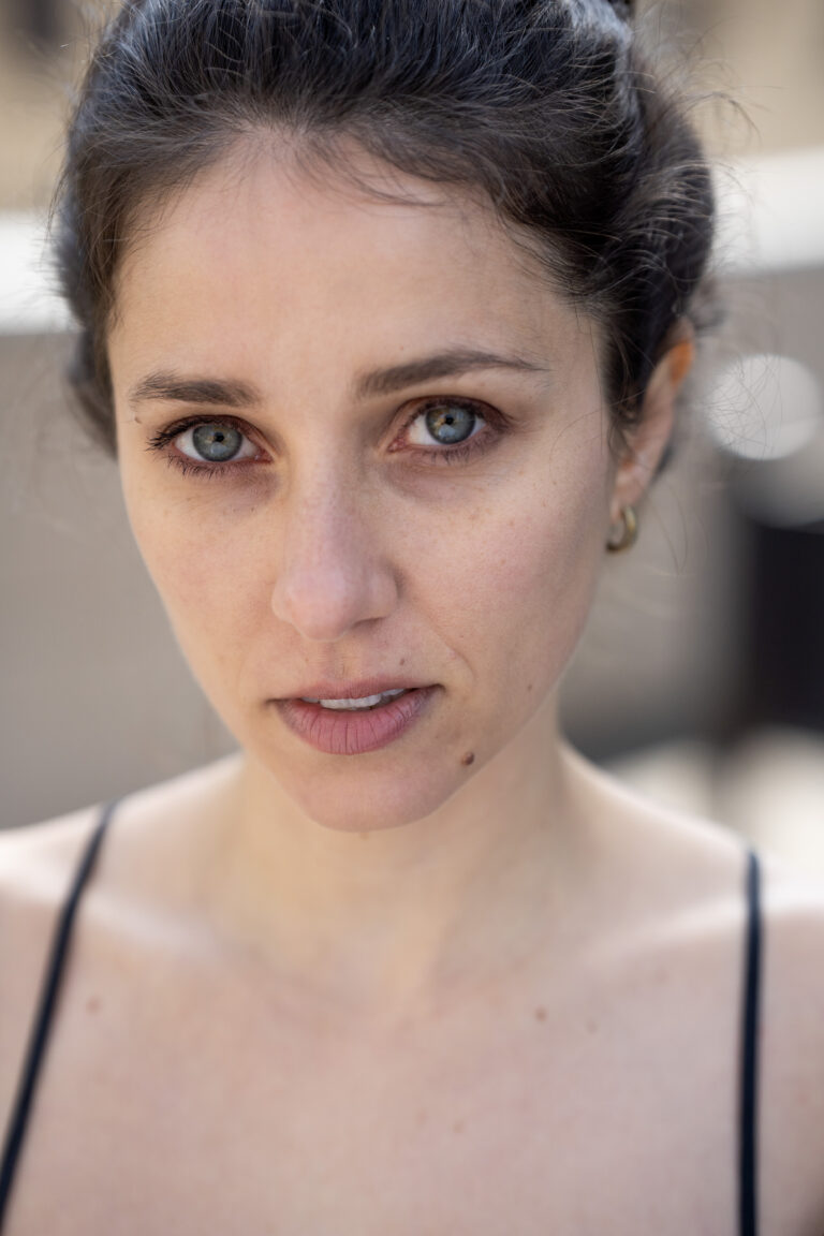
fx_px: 2918
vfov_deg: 23.9
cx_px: 412
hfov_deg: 16.1
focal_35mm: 85
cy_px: 618
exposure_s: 1/2000
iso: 400
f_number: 2.8
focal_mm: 85
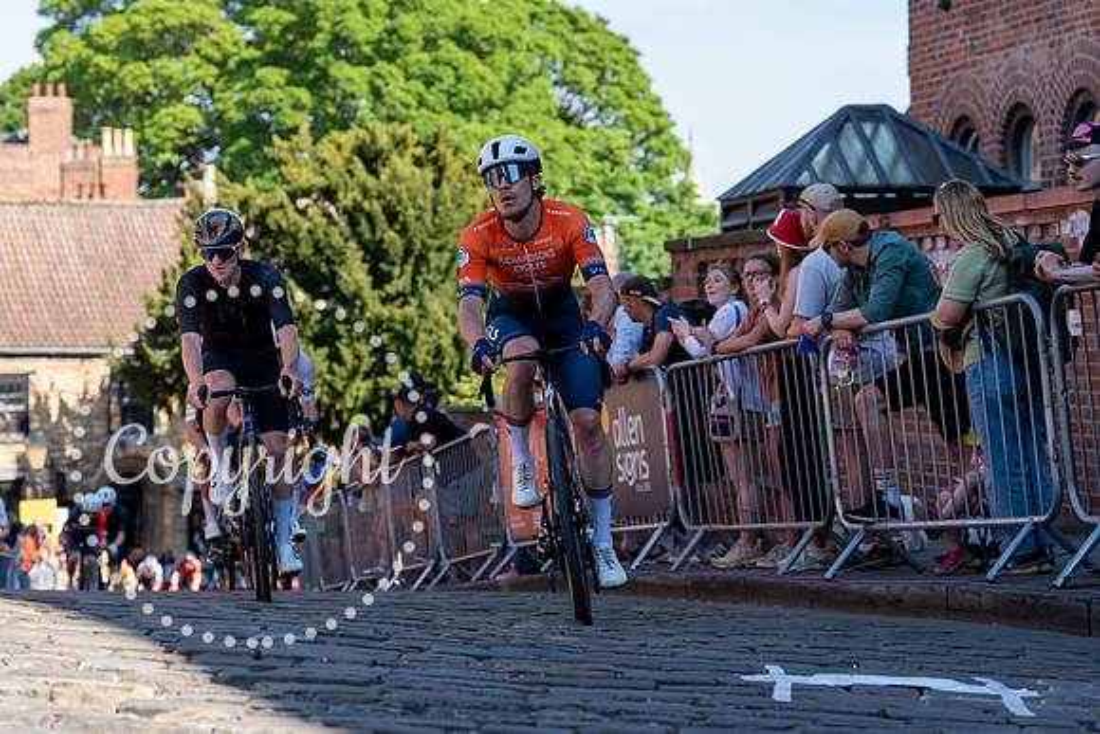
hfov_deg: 23.5
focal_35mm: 86
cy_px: 327
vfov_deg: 15.8
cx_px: 490
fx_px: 2643
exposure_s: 1/1000
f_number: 3.5
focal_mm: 78
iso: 320
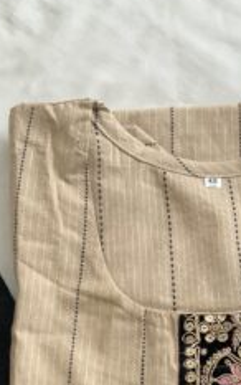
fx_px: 829
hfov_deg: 16.4
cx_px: 205
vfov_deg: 25.3
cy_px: 347
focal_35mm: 79
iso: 16
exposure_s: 1/139
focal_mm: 3
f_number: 1.8
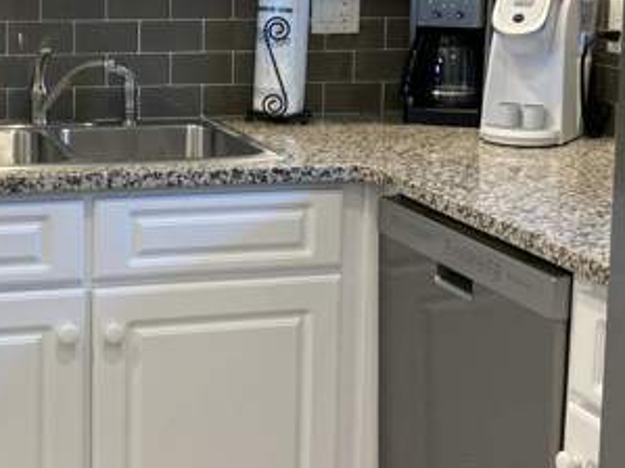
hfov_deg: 25.6
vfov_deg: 19.5
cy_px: 125
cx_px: 142
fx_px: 1354
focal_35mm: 75
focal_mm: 3.99
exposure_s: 1/60
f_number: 1.8
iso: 80
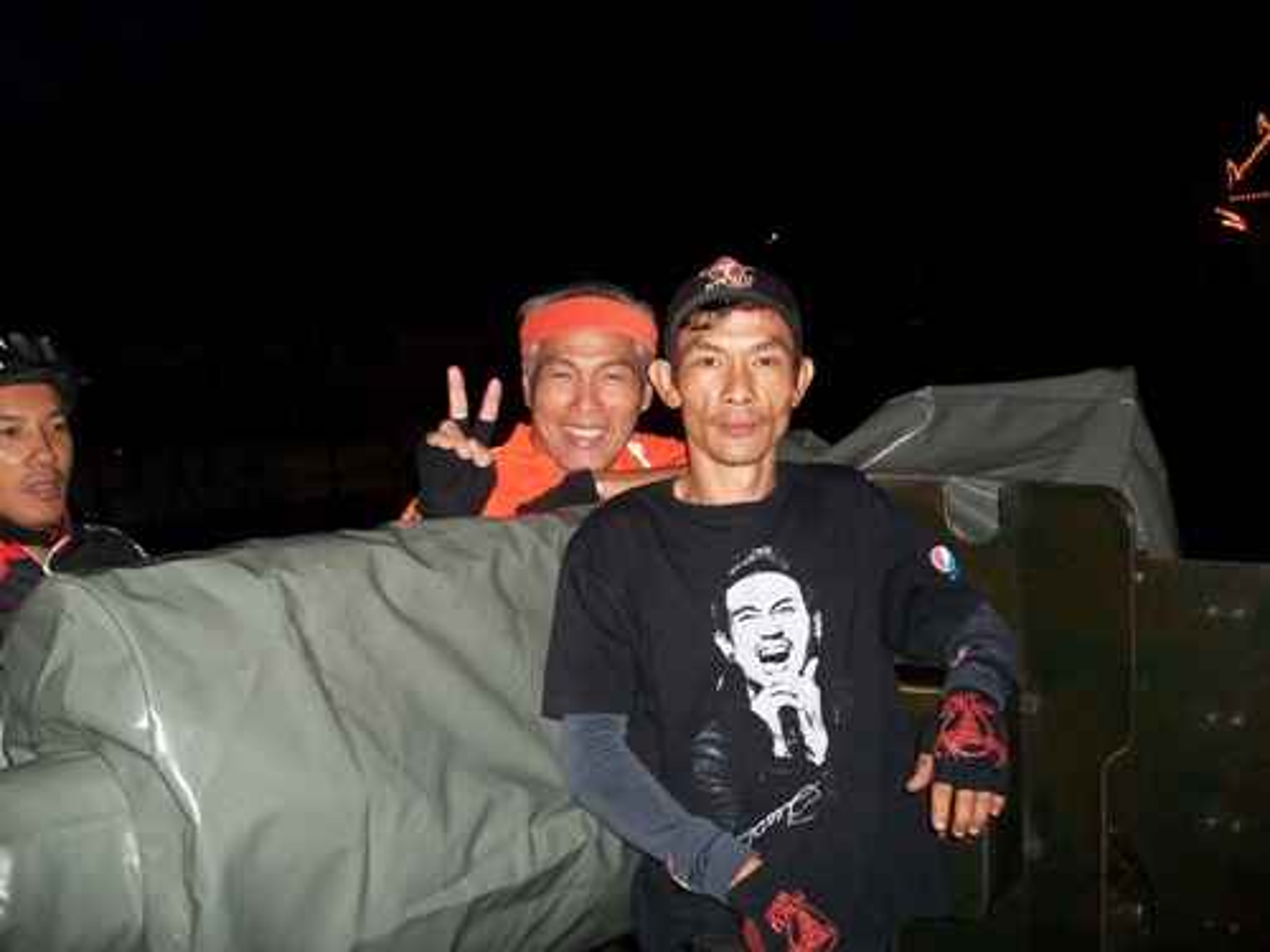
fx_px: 1247
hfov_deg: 54.0
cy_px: 476
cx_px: 635
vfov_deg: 41.8
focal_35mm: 34
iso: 160
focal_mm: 5.7
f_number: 2.8
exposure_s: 1/60
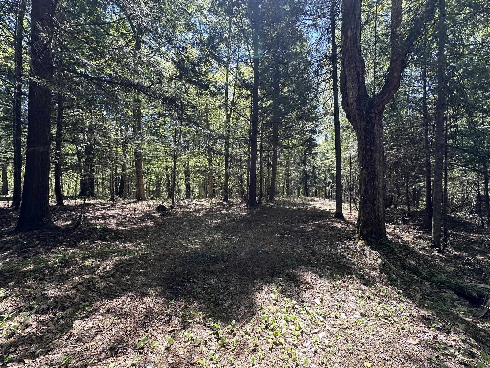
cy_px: 184
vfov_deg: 85.7
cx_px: 245
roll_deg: +0.5
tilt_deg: -1.2
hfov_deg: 102.1
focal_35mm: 14
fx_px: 198
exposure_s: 1/161
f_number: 2.2
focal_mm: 2.22
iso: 40
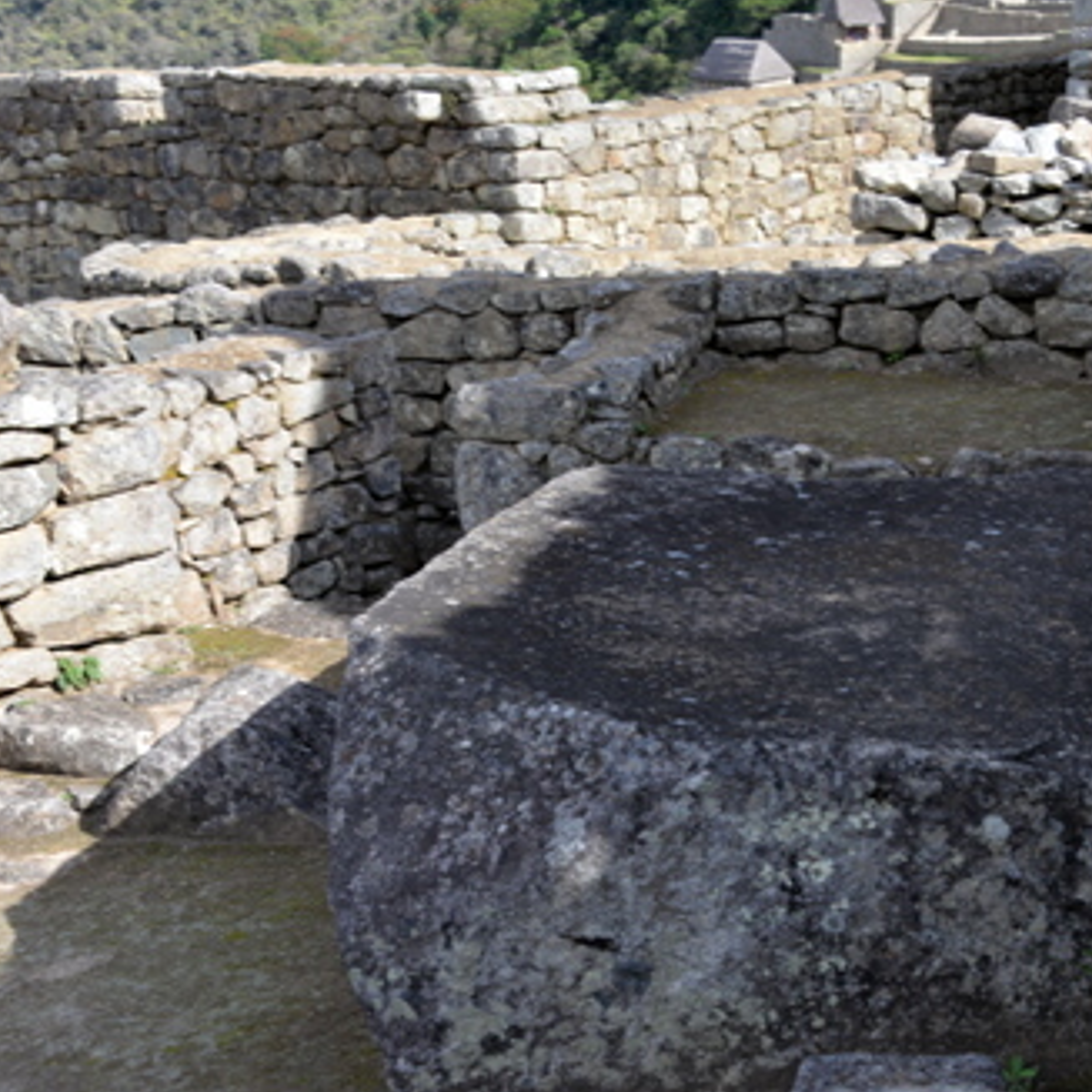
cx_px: 768
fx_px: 2320
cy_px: 554
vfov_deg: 26.5
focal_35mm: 65
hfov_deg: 26.3
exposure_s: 1/200
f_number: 7.1
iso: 200
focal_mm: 50
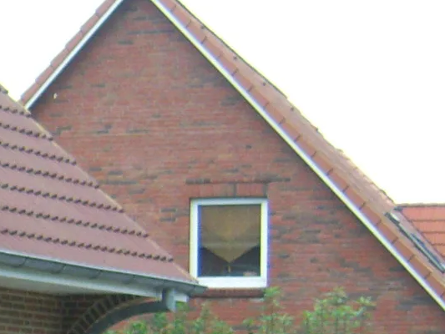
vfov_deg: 8.5
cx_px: -559
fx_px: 2224
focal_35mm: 173
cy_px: 340
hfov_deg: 10.2
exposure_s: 1/250
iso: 80
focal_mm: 7.5
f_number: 2.8
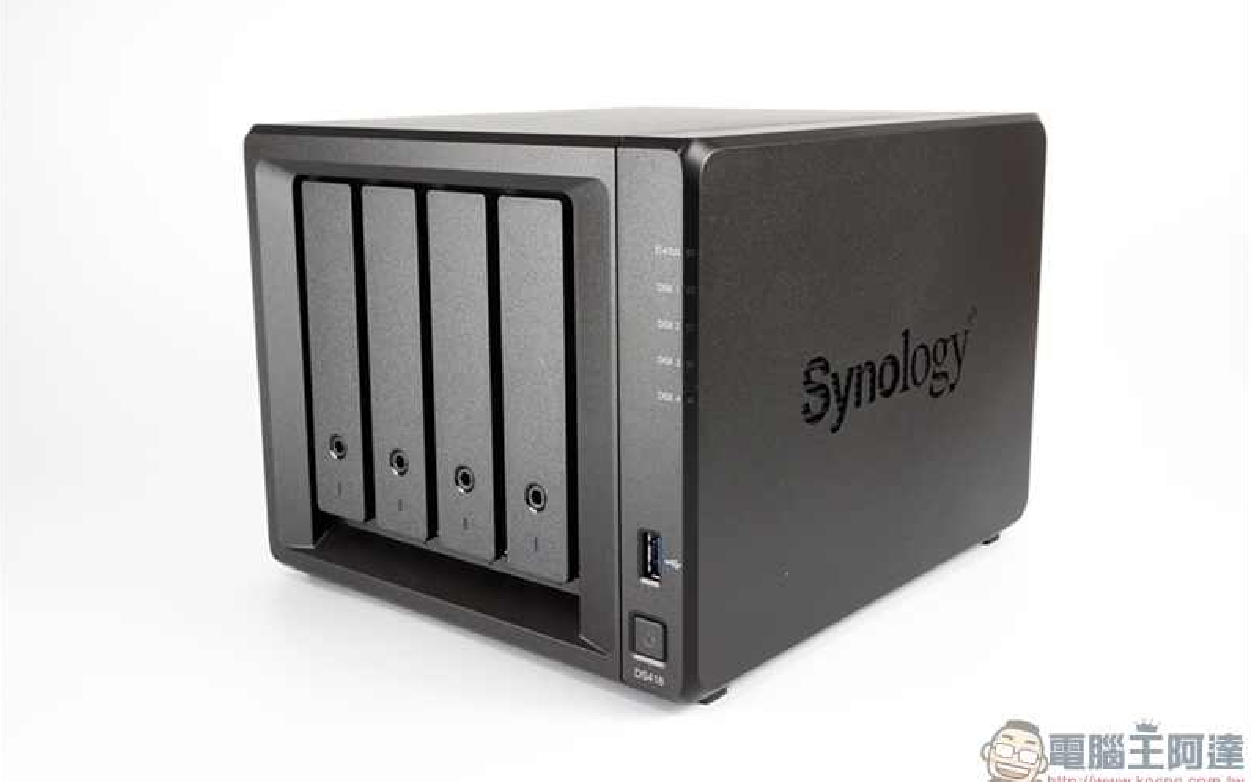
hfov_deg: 49.3
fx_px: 1364
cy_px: 378
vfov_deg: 32.0
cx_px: 625
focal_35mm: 40
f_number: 16
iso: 200
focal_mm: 26
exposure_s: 1
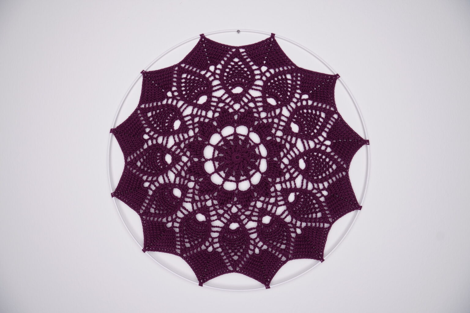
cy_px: 156
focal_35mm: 26
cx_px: 235
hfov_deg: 70.4
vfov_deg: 50.4
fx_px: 333
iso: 100
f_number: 7.1
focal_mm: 17
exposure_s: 1/160
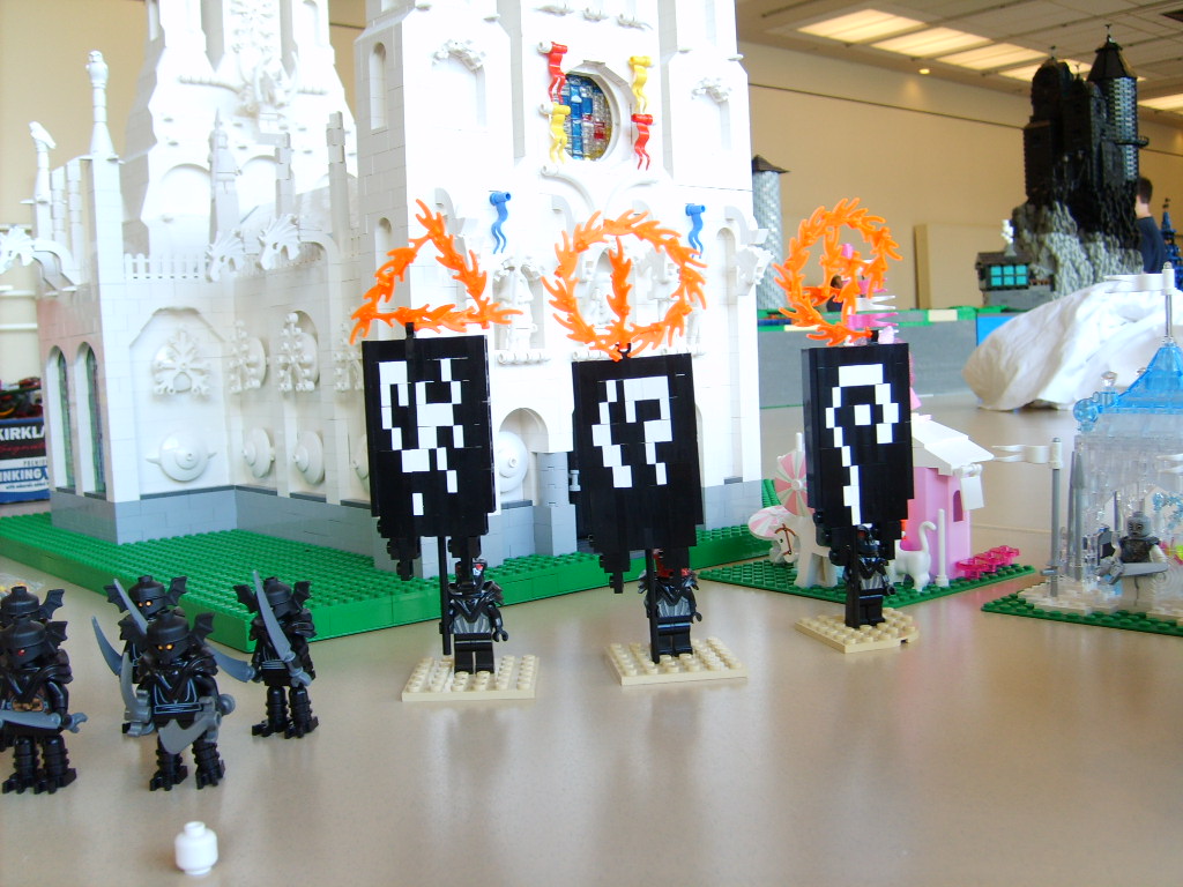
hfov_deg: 52.6
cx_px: 592
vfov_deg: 40.7
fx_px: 1196
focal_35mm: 35
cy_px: 444
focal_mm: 5.8
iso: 50
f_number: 2.8
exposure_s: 1/30
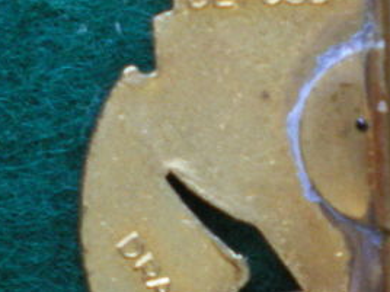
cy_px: 44
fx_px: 1600
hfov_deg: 13.8
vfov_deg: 10.4
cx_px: 316
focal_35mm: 142
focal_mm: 6.3
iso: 320
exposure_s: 1/50
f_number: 3.1
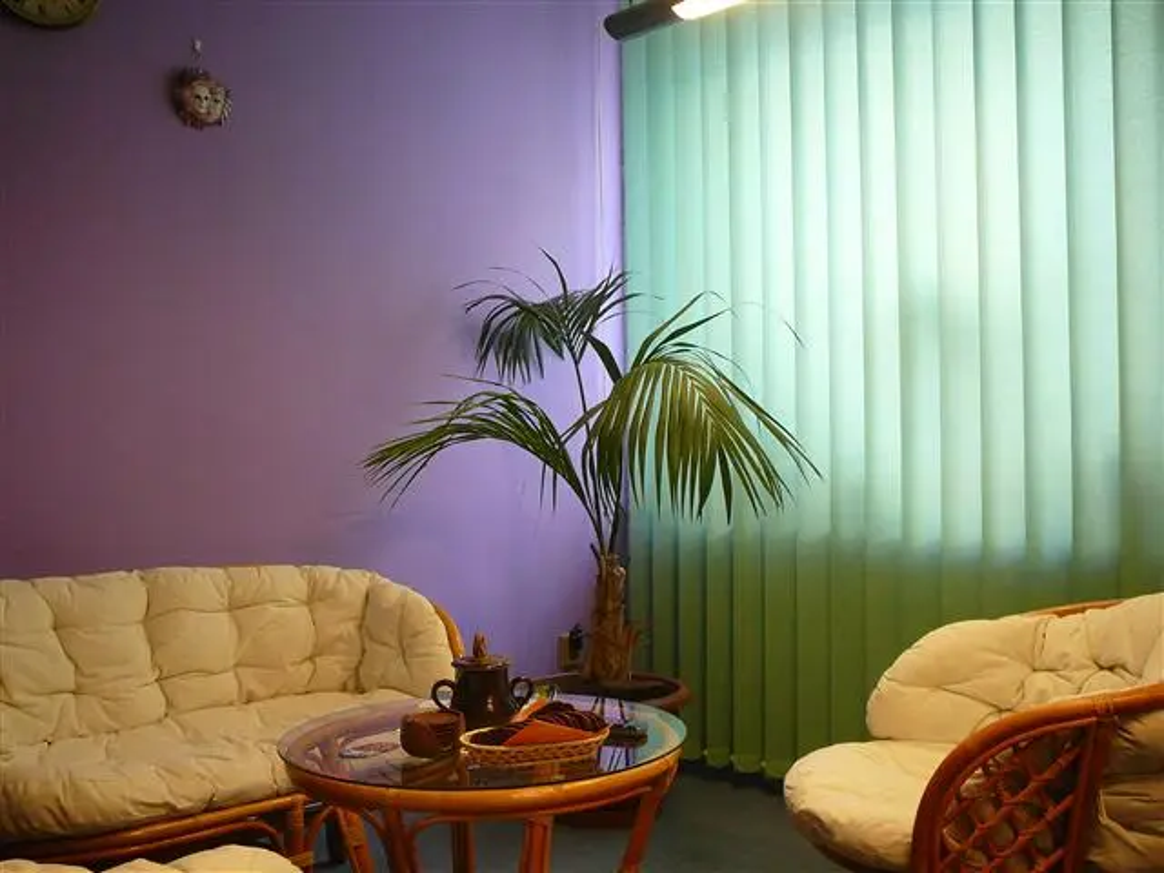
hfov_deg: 52.6
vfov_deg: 40.7
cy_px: 436
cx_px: 582
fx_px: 1177
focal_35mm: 35
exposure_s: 1/40
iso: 200
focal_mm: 5.2
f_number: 2.8
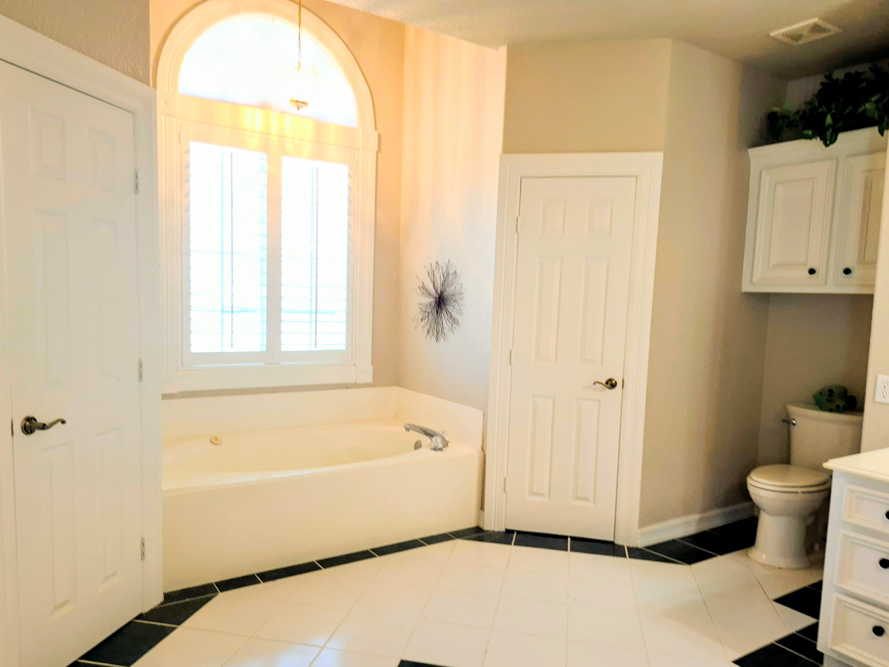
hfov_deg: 71.6
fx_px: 616
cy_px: 346
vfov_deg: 56.8
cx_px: 427
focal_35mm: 24
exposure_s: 1/60
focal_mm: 5.4
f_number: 1.8
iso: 125
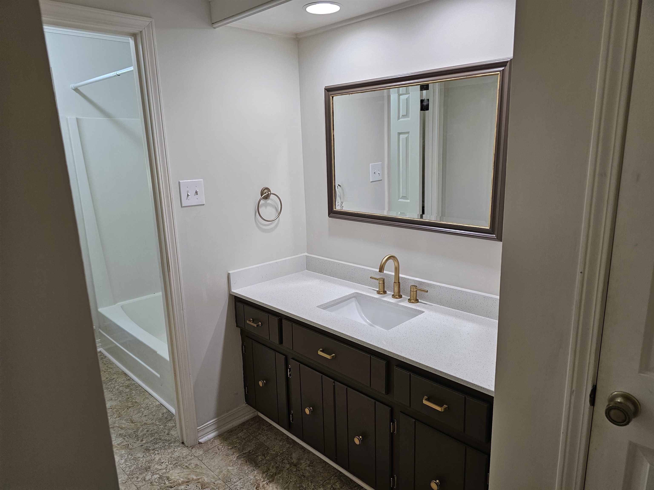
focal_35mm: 23
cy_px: 245
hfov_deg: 73.9
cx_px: 327
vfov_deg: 58.9
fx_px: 435
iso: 100
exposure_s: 1/120
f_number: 1.7
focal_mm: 6.3
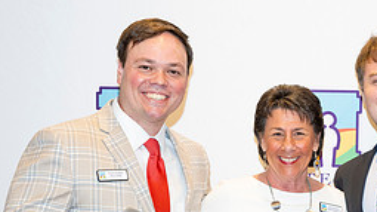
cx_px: 353
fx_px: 1119
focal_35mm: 112
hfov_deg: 18.7
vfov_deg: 10.6
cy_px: 239
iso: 1000
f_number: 5.6
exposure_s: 1/100
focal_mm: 47
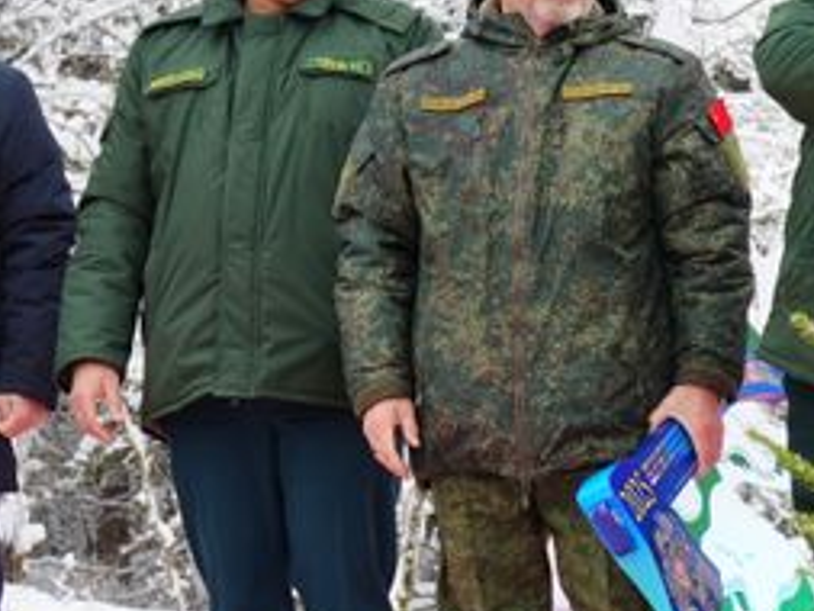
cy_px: 273
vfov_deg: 8.5
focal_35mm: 175
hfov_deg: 11.1
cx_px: 915
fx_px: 4117
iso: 640
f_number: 9
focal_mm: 66
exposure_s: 1/100
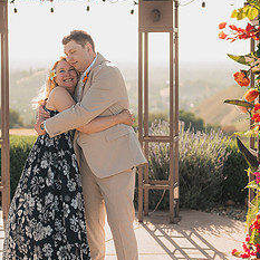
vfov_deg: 16.4
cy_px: 124
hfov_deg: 16.4
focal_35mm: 106
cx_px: 103
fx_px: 901
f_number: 2
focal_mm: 50
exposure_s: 1/1000
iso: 50
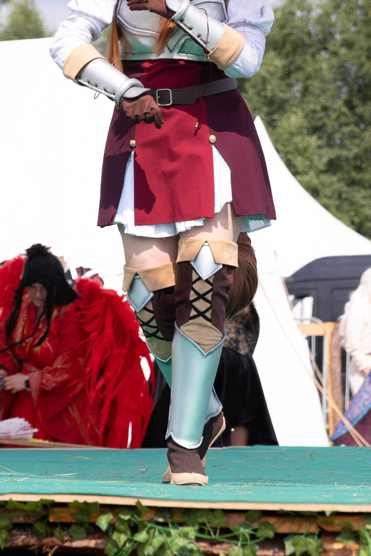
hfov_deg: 8.7
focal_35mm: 157
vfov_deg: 13.0
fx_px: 2427
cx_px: 158
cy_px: 57
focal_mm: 55
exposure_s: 1/1000
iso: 160
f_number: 4
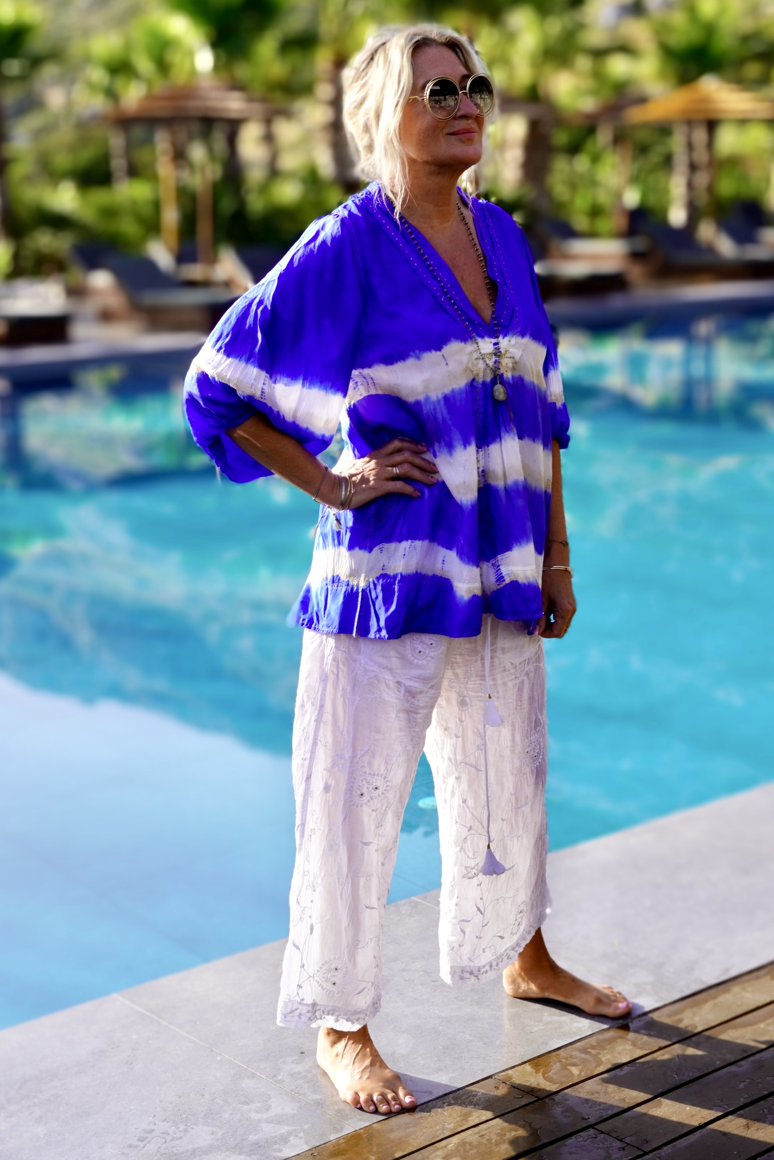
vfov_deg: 37.2
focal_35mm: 54
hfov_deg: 25.3
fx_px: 1725
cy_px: 581
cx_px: 385
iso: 100
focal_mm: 35
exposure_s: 1/320
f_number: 5.6
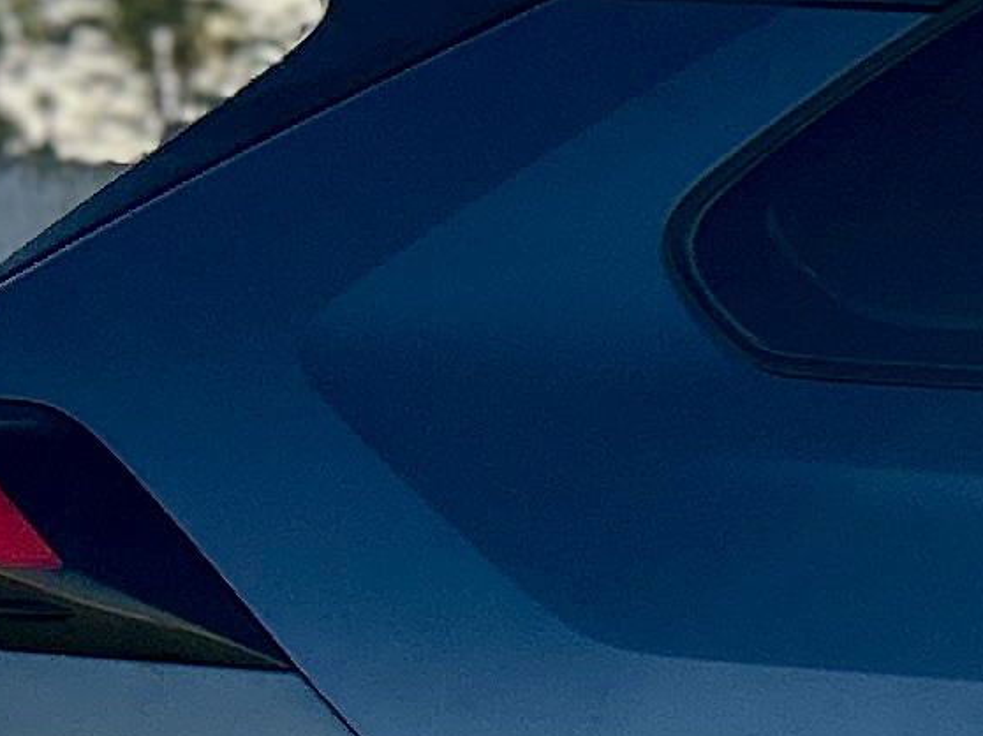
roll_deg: -0.3
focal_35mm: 188
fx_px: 5336
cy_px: 984
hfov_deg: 9.1
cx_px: 2602
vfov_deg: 7.8
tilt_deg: -8.1
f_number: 1.5
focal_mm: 5.7
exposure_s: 1/3460
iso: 50
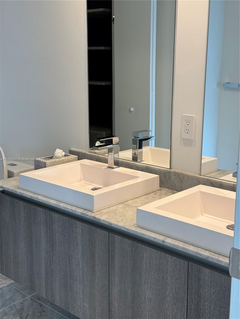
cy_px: 160
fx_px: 444
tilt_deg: -12.4
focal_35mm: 48
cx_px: 120
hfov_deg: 30.3
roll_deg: +1.1
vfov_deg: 39.7
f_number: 1.78
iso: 50
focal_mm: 6.76
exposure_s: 1/60
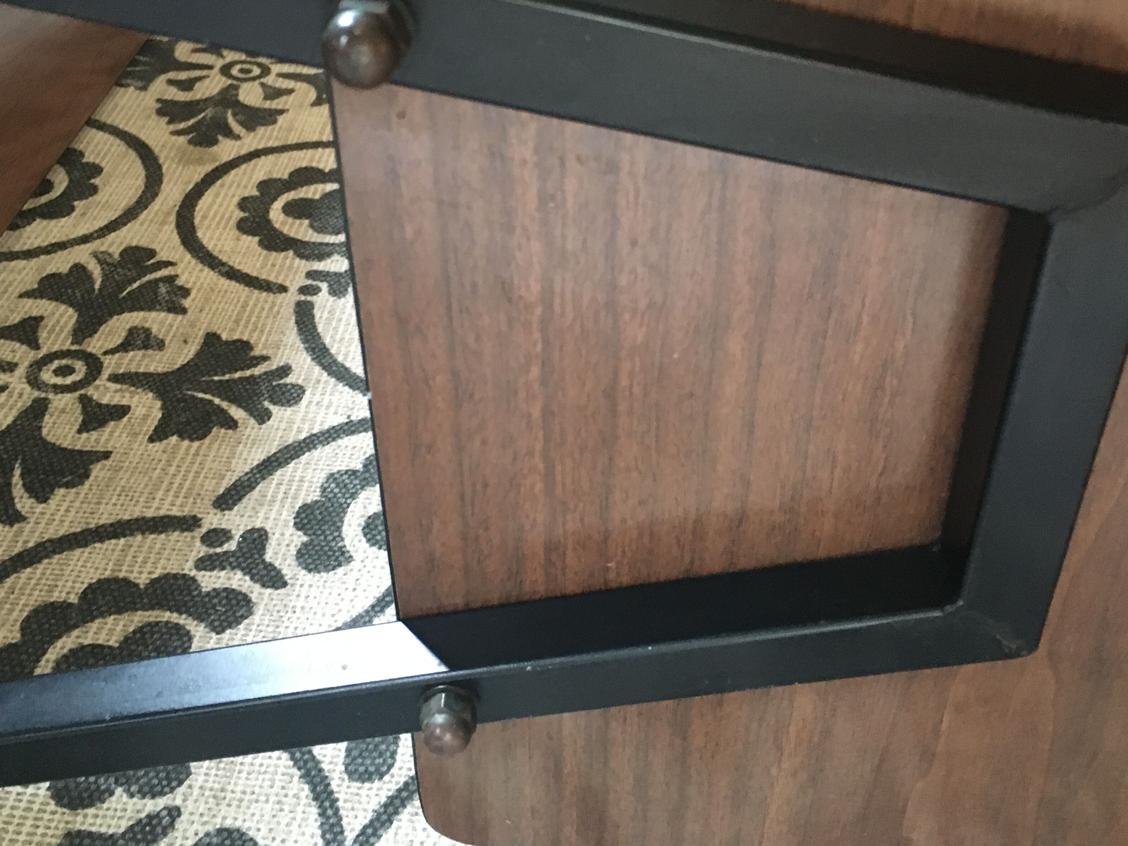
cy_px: 331
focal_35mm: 37
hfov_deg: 50.1
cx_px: 570
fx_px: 1206
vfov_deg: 38.5
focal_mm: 4.15
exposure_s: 1/17
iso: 250
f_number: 2.2
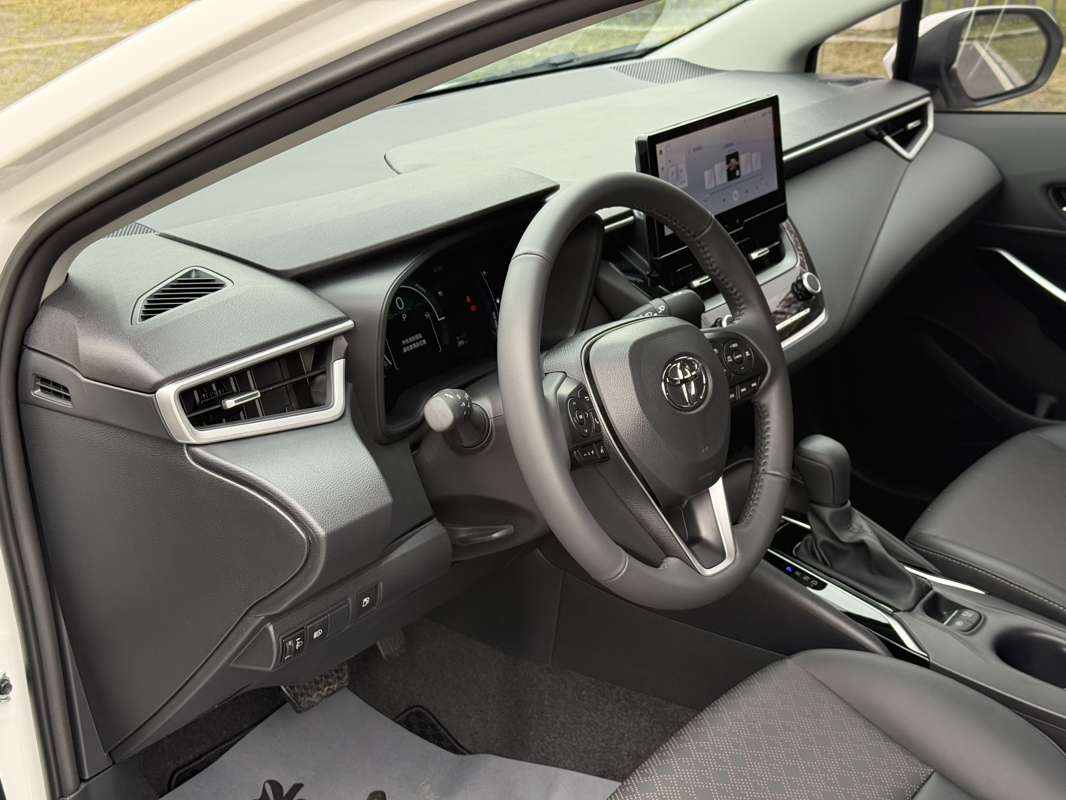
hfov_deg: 39.7
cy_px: 400
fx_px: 1478
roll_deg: +1.3
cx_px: 533
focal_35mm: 48
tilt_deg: -19.0
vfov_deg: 30.3
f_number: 1.78
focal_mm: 6.76
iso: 100
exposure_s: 1/242
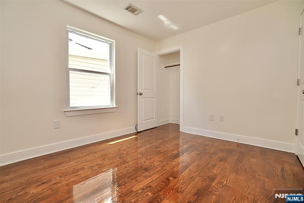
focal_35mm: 15
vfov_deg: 77.3
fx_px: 127
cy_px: 102
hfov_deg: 100.4
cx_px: 152
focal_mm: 10
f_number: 5.6
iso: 640
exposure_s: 1/80
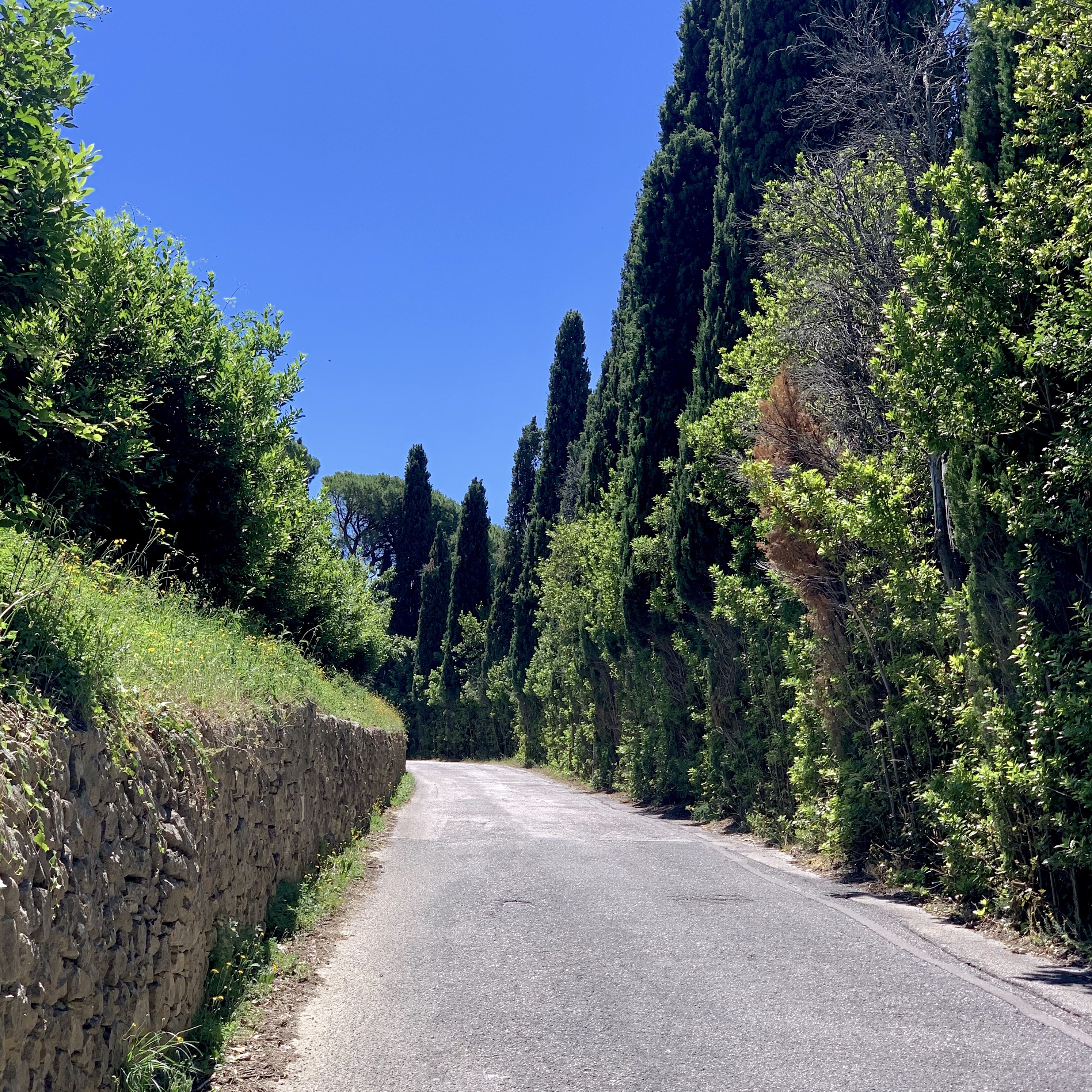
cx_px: 547
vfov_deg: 27.7
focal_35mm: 62
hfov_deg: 27.7
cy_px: 587
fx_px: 2213
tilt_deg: +8.3
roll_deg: -1.2
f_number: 2.4
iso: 16
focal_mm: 6
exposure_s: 1/773
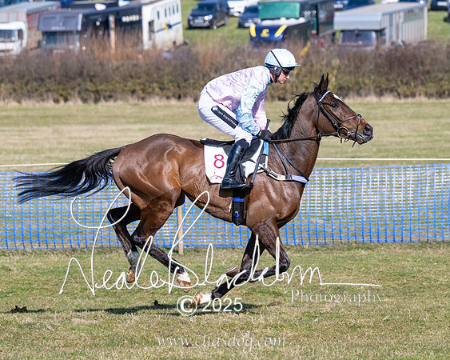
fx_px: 2700
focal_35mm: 203
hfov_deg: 9.5
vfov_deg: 7.6
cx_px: 269
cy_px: 180
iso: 200
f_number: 4
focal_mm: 120
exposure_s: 1/2500
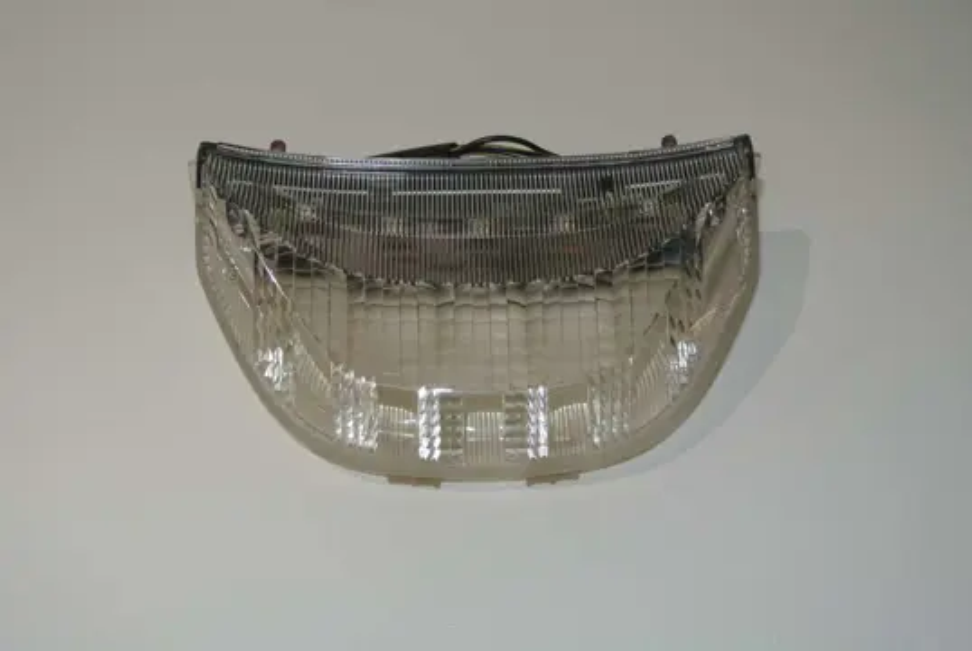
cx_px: 486
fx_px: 1324
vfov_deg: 27.6
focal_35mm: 49
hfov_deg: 40.3
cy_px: 326
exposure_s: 1/60
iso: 200
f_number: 4.5
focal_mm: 18.2
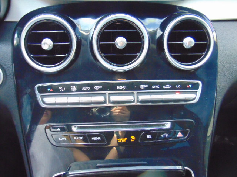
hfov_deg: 47.9
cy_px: 88
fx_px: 267
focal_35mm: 39
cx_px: 118
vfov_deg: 36.8
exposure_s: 1/80
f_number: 3.3
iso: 640
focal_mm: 6.9
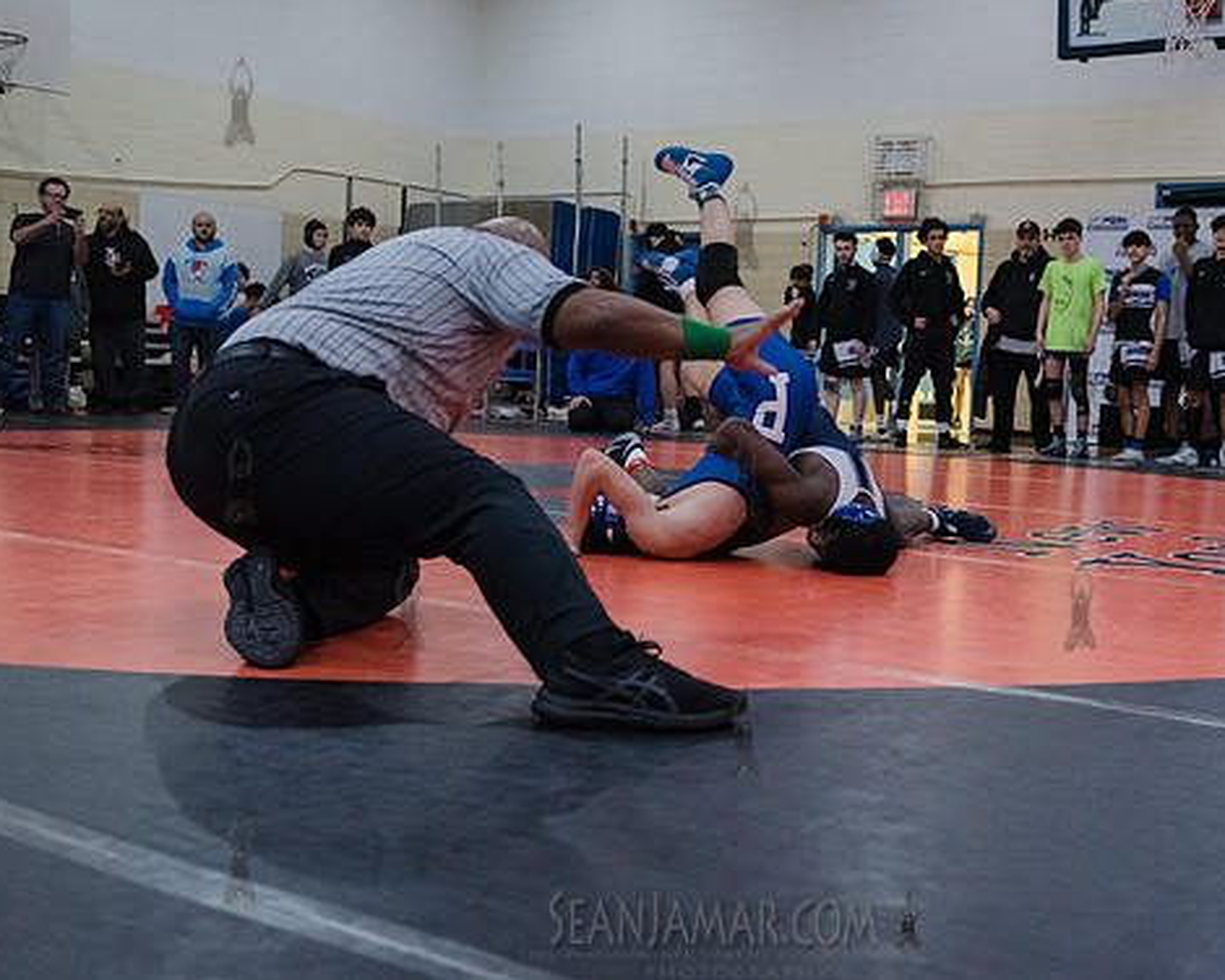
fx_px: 1486
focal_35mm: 41
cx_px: 743
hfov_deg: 44.5
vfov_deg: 36.5
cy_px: 478
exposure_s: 1/400
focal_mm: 32
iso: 8000
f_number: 3.2
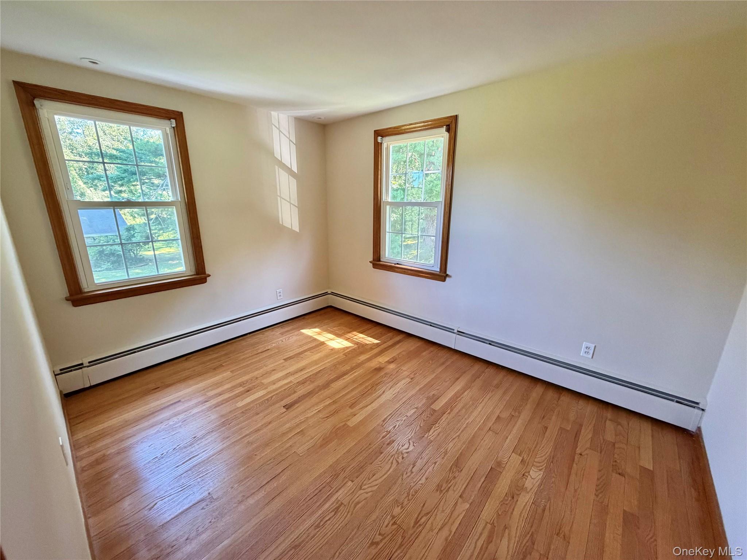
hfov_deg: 102.1
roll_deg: -0.2
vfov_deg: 85.7
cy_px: 280
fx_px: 302
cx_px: 374
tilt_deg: -14.3
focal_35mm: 14
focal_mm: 2.22
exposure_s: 1/86
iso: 320
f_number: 2.2
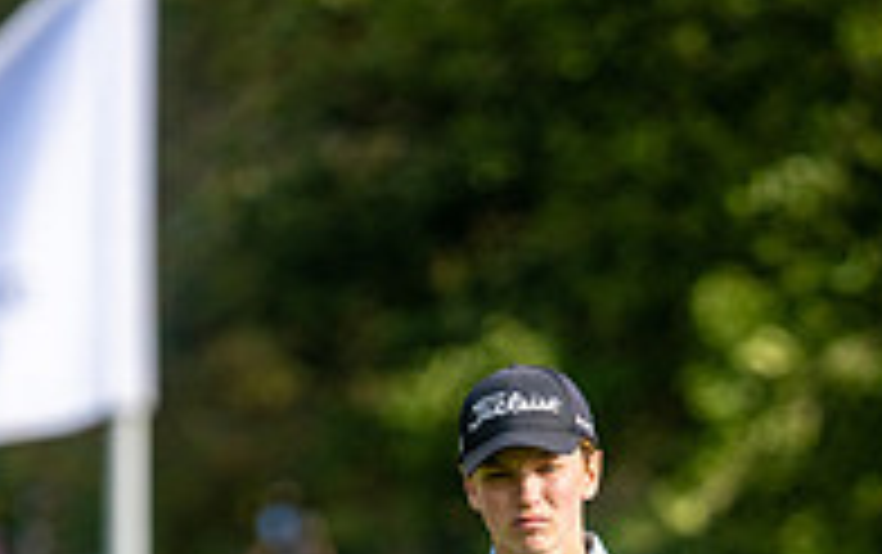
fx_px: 25292
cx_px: 578
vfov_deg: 1.3
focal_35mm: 1051
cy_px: 919
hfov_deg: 2.0
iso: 400
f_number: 4.5
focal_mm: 300
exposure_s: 1/2500
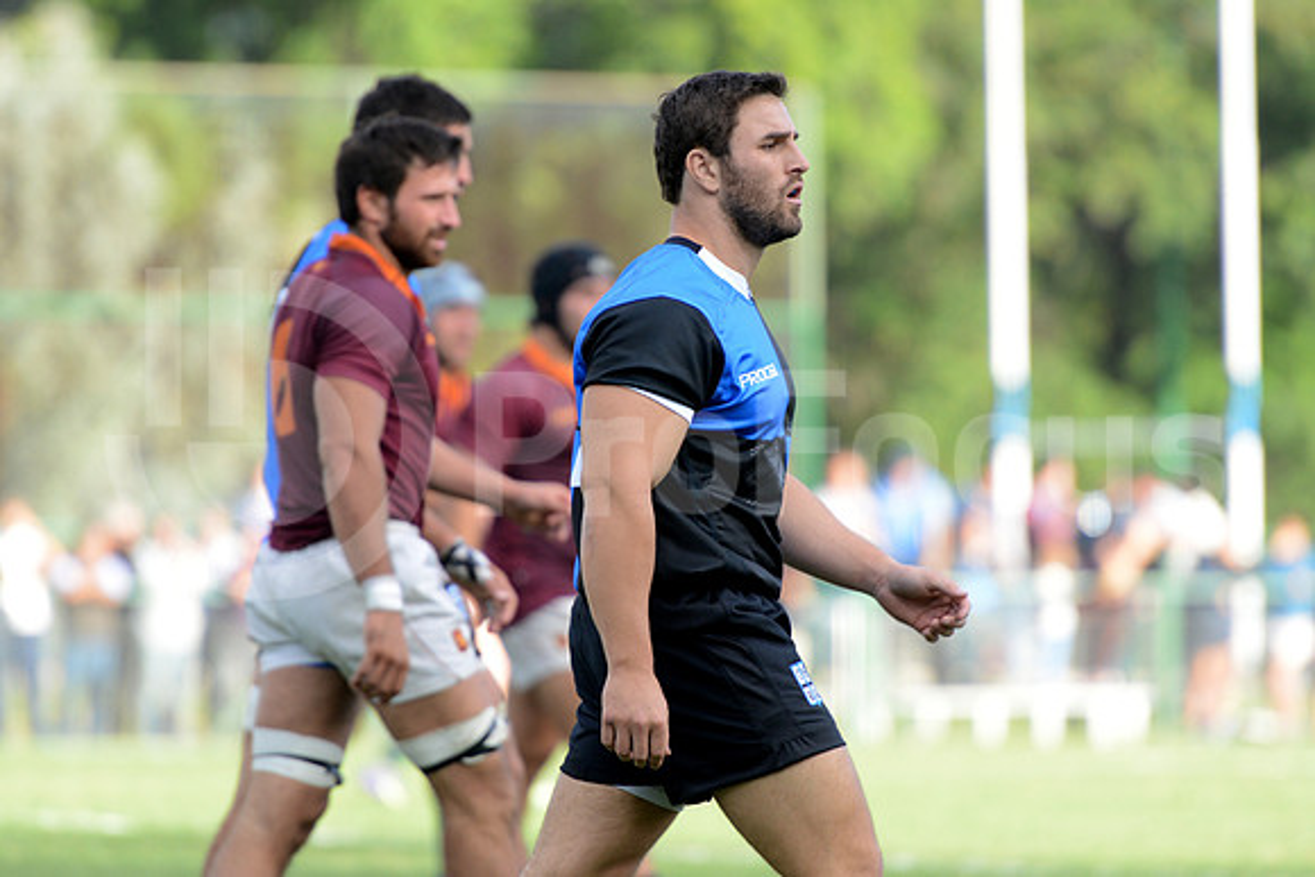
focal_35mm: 270
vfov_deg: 5.1
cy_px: 438
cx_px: 658
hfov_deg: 7.6
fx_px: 9864
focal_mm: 270
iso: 800
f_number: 4
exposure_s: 1/640
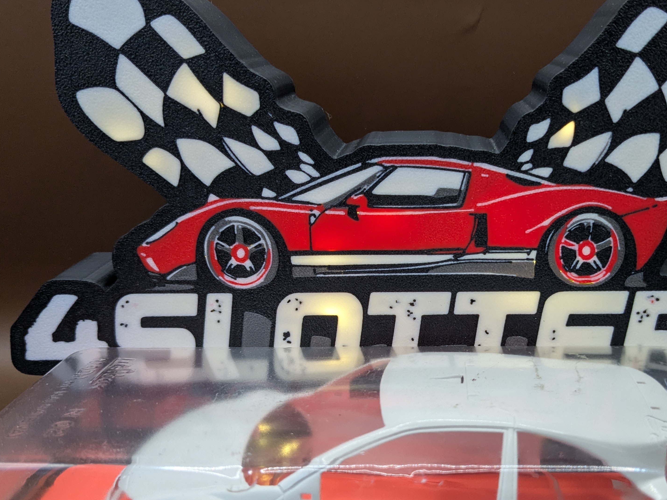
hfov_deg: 48.4
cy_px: 277
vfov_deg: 37.7
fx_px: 732
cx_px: 425
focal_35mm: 38
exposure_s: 1/50
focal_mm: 4.38
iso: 191
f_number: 1.73
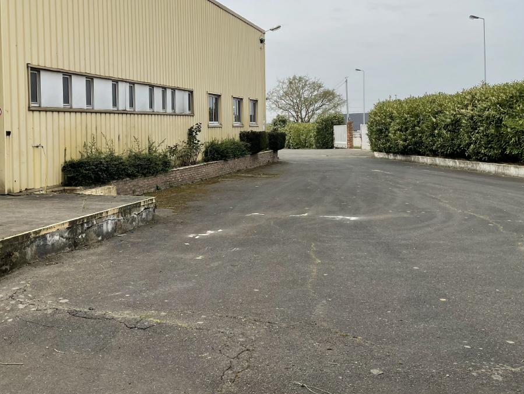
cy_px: 140
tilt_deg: -0.3
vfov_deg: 38.4
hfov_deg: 49.8
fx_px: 560
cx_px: 205
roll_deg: +1.5
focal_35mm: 37
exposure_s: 1/2451
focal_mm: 4.2
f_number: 1.6
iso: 32
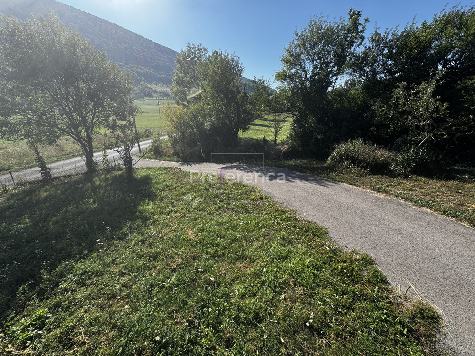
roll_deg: -1.0
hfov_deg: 102.1
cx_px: 238
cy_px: 178
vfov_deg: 85.7
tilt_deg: -20.2
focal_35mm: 14
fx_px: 192
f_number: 2.2
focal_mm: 2.22
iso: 50
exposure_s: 1/1020
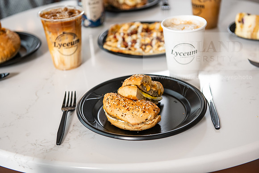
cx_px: 130
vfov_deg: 21.9
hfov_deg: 32.4
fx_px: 446
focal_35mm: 62
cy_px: 86
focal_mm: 62
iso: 640
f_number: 4
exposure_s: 1/200
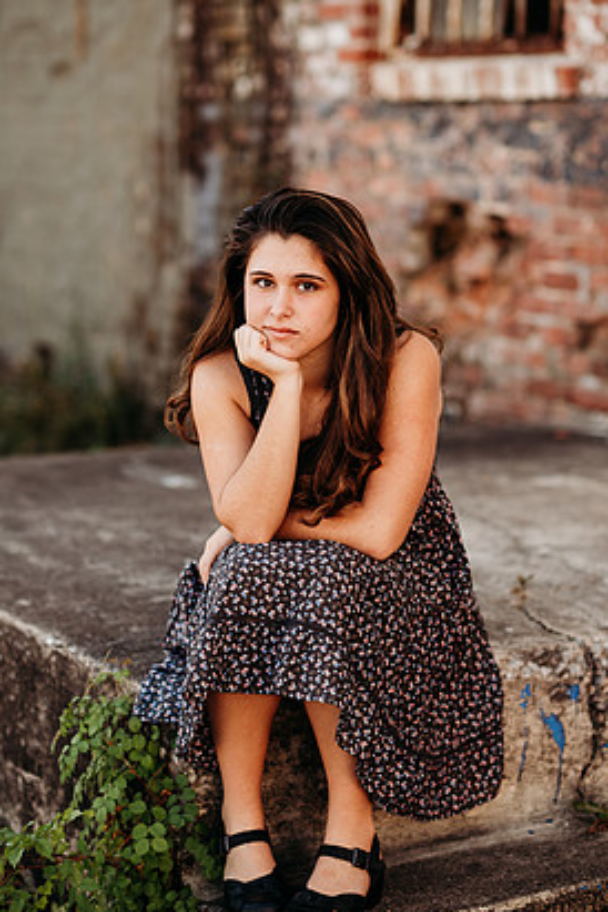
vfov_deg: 21.9
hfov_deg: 14.7
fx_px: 2356
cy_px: 459
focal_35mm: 93
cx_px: 308
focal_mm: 85
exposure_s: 1/640
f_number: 2.2
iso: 100
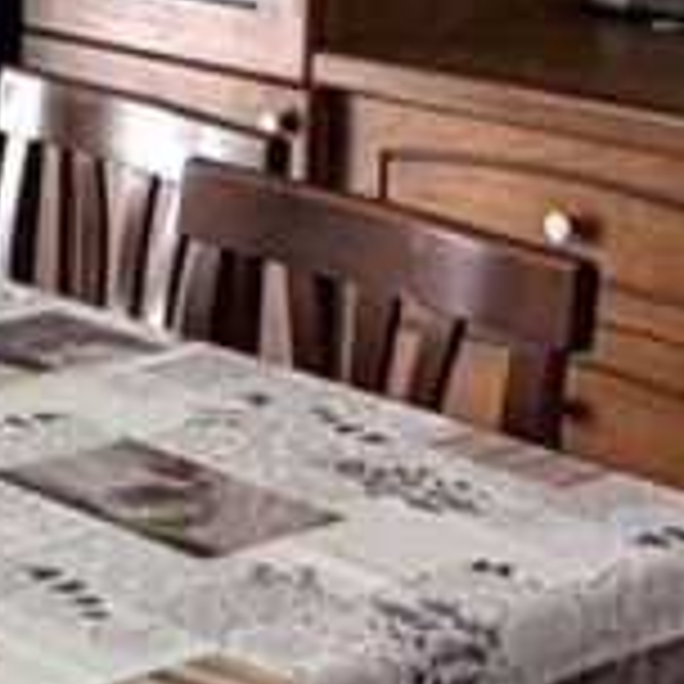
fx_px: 2616
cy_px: -108
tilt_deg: -4.8
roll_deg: +0.2
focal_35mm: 117
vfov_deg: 14.5
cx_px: -320
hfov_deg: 14.0
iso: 100
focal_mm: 2.22
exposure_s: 1/121
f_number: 2.2
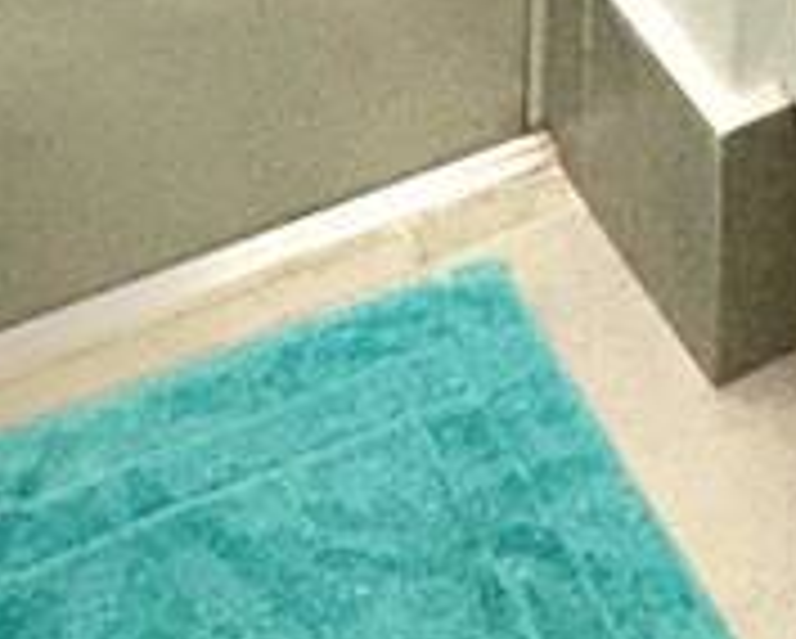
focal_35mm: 111
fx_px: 2618
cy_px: -1584
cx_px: 931
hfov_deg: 16.6
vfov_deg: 9.2
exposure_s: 1/120
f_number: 2.2
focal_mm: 2.22
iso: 125
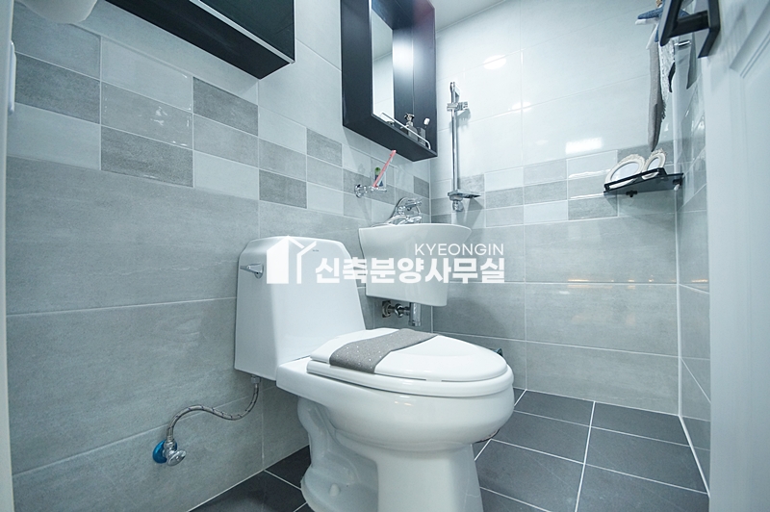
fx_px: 321
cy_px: 256
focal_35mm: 15
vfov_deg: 77.2
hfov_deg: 100.4
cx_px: 385
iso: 800
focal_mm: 10
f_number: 5.6
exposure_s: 1/30
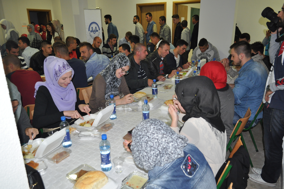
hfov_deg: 67.4
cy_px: 94
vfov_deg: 47.8
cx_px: 142
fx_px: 213
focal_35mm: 27
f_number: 3.5
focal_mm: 18
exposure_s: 1/60
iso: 800
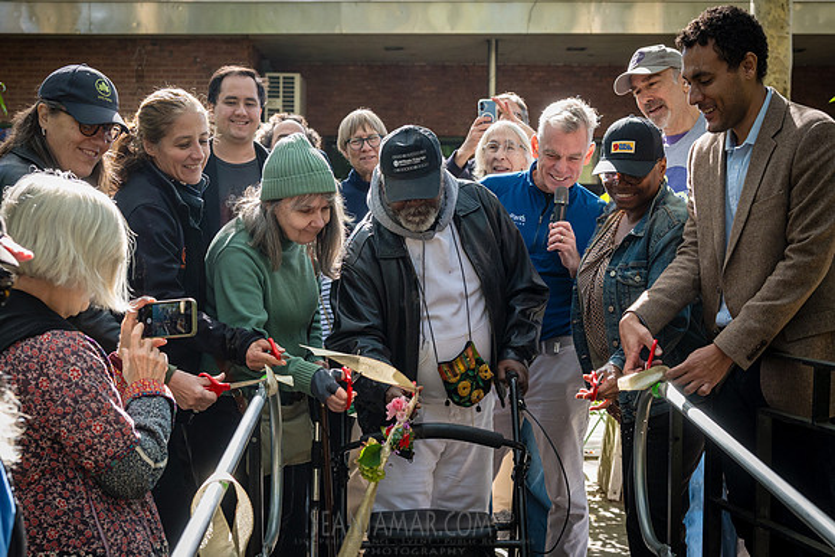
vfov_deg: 23.2
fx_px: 1353
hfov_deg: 34.3
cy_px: 342
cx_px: 414
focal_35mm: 58
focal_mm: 47
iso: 500
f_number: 5
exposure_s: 1/250
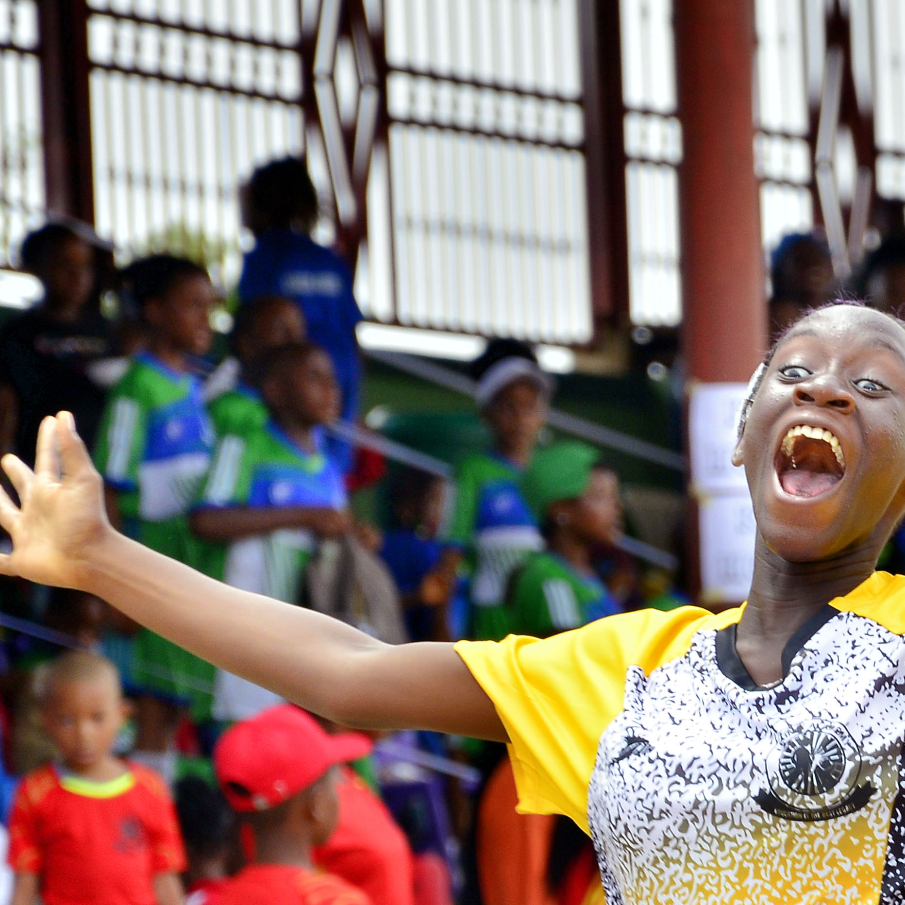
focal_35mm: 353
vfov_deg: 5.0
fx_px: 10445
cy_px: 780
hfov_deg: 4.9
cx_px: 1002
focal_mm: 105
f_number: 5.6
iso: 280
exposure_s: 1/500
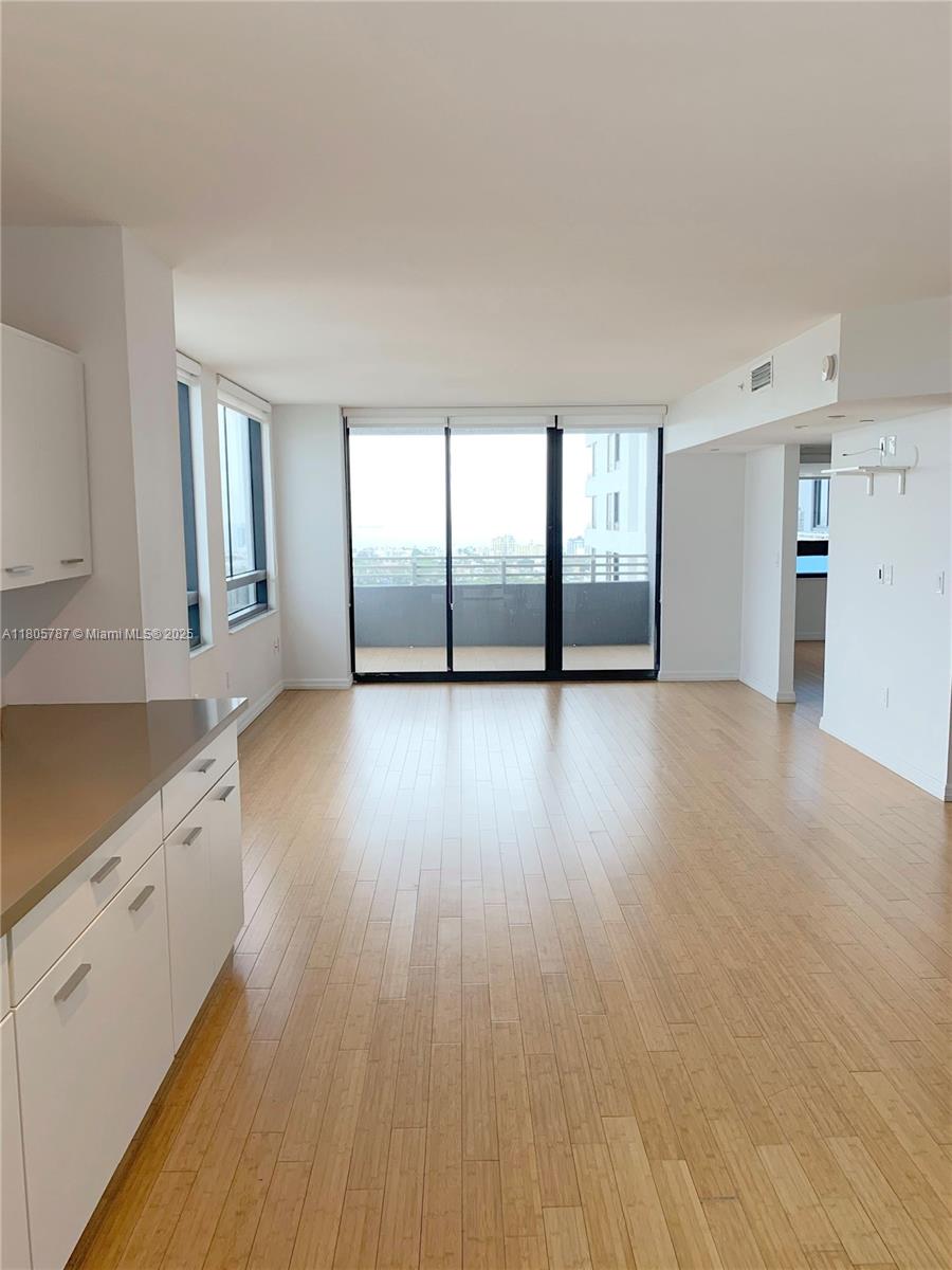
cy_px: 635
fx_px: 953
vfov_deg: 67.3
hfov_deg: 53.1
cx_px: 476
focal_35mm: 26
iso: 64
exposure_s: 1/120
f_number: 1.8
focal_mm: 4.25
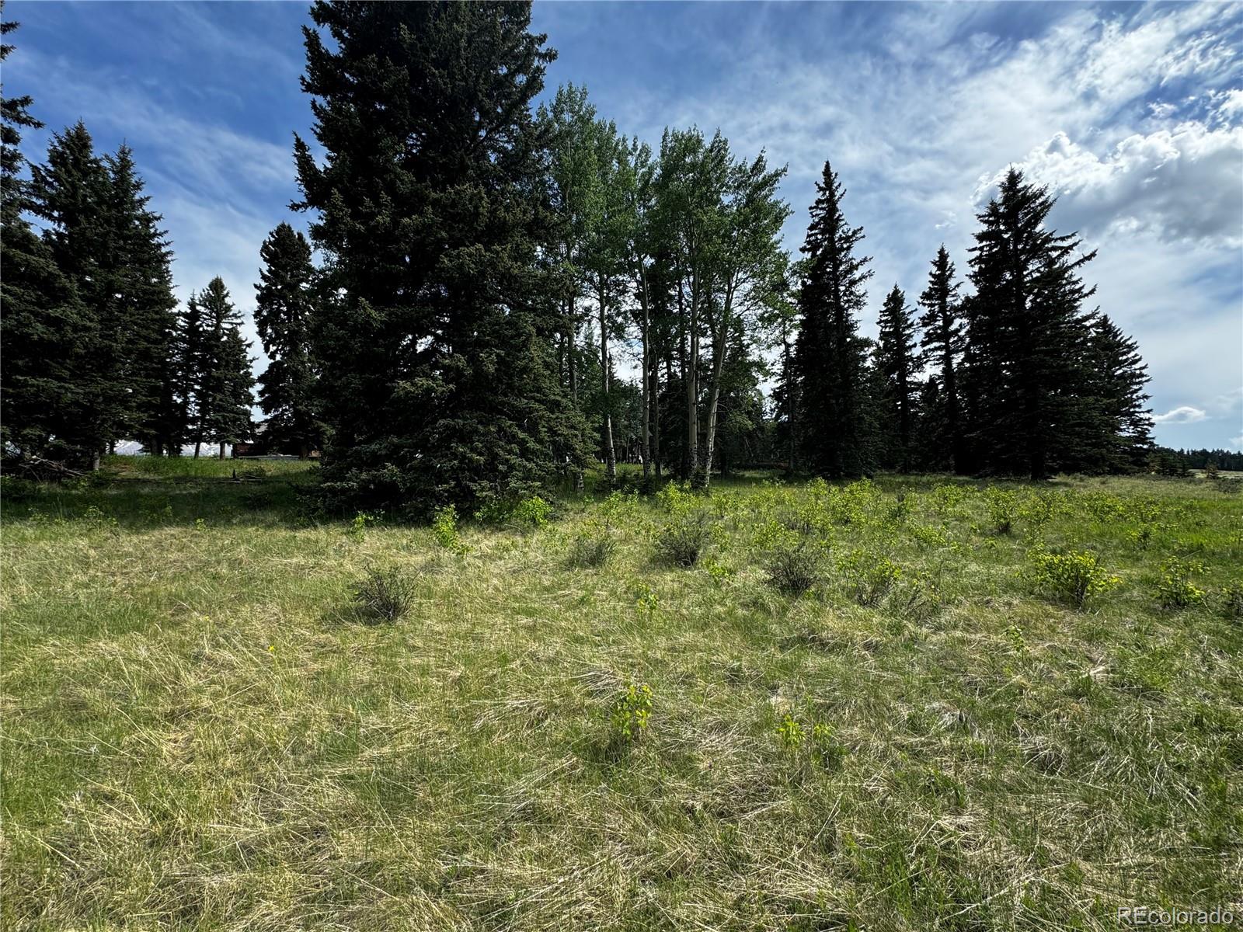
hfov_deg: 102.1
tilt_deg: +3.1
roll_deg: +0.7
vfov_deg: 85.7
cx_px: 622
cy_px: 466
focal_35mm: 14
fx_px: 503
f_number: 2.2
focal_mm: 2.22
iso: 50
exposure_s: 1/889
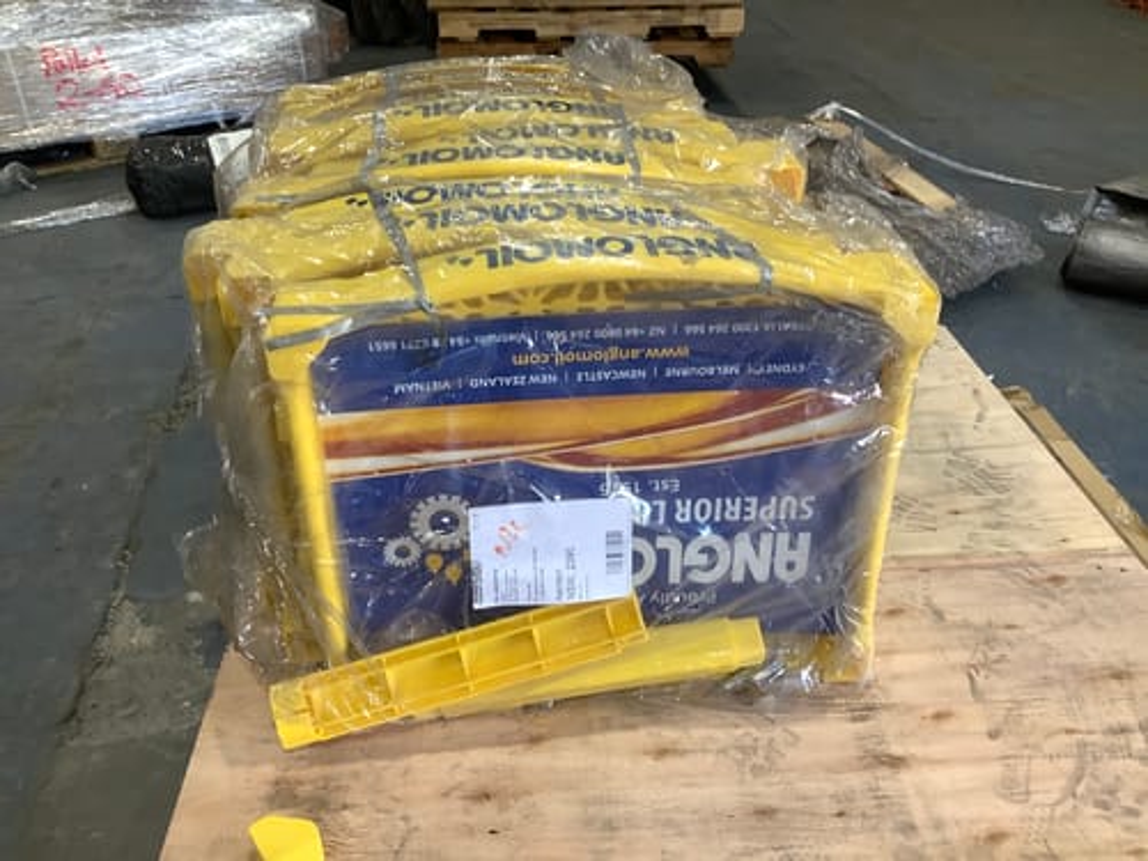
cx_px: 574
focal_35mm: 31
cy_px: 430
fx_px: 1028
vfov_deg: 45.4
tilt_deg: -31.1
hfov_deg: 58.4
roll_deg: +1.8
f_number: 2.4
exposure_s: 1/50
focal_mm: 3.3
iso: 125
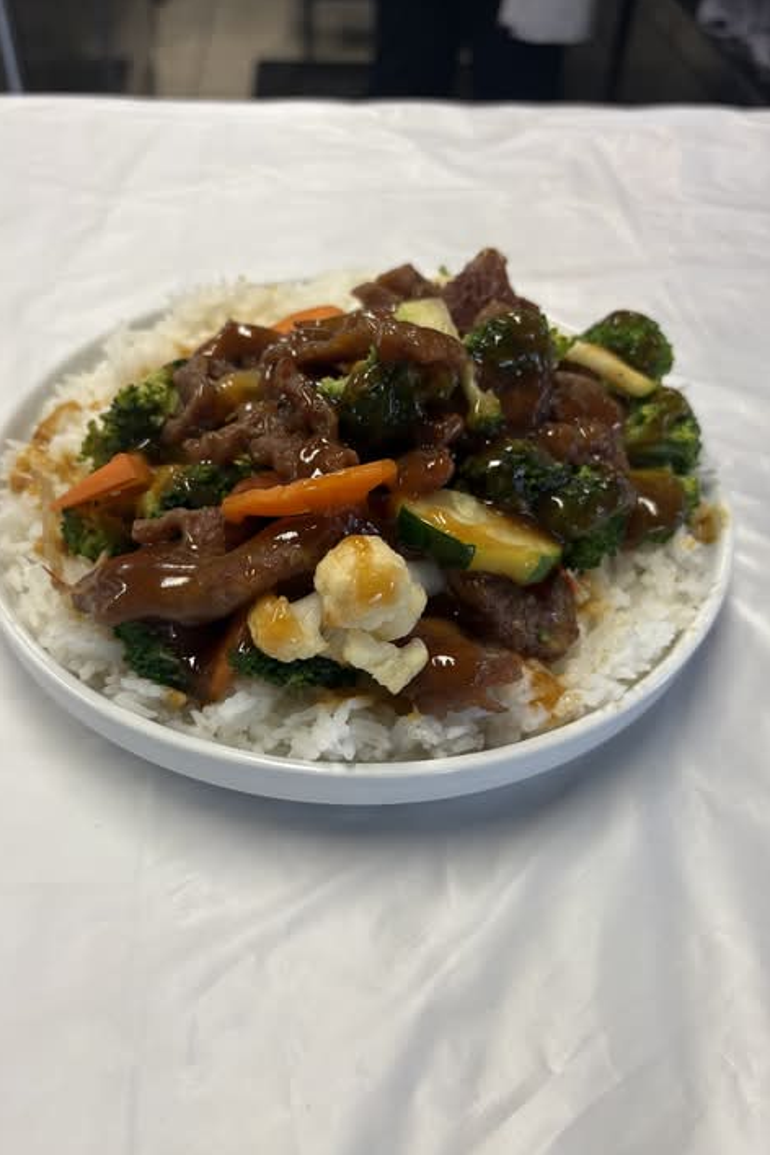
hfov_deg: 46.4
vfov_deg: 65.5
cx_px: 361
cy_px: 567
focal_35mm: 28
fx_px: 898
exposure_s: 1/120
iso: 64
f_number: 1.6
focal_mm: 5.96
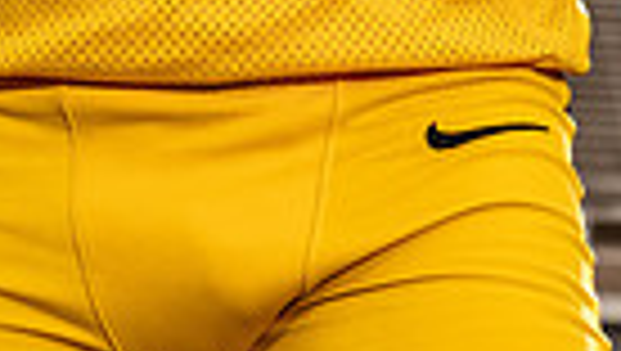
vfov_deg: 5.1
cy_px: -590
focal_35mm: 229
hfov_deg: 9.4
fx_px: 3775
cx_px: 54
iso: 100
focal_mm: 67
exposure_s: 1/250
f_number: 6.3
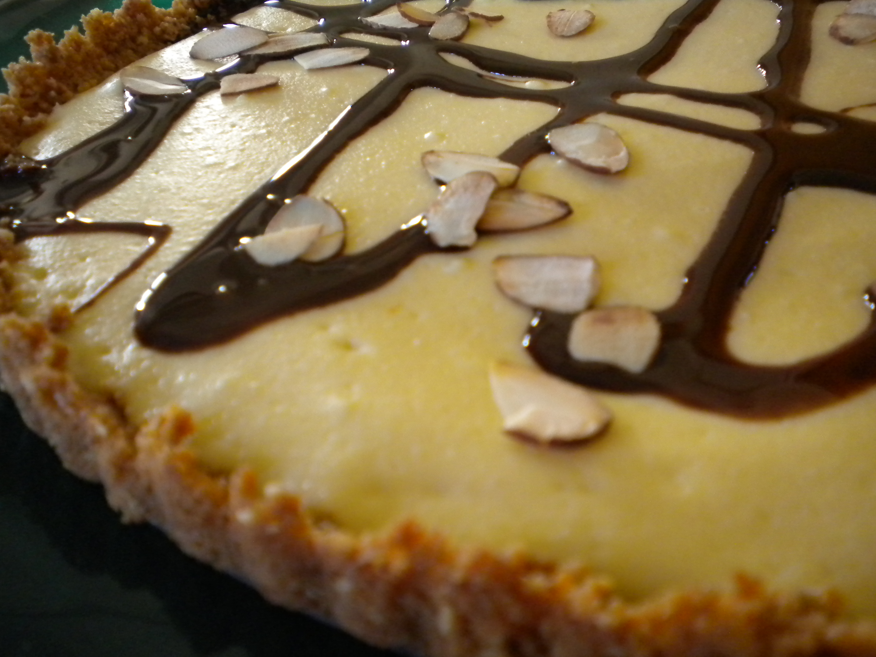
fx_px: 886
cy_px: 328
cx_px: 438
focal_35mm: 35
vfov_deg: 40.7
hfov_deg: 52.6
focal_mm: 6.3
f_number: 3.1
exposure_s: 1/32.3
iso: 400
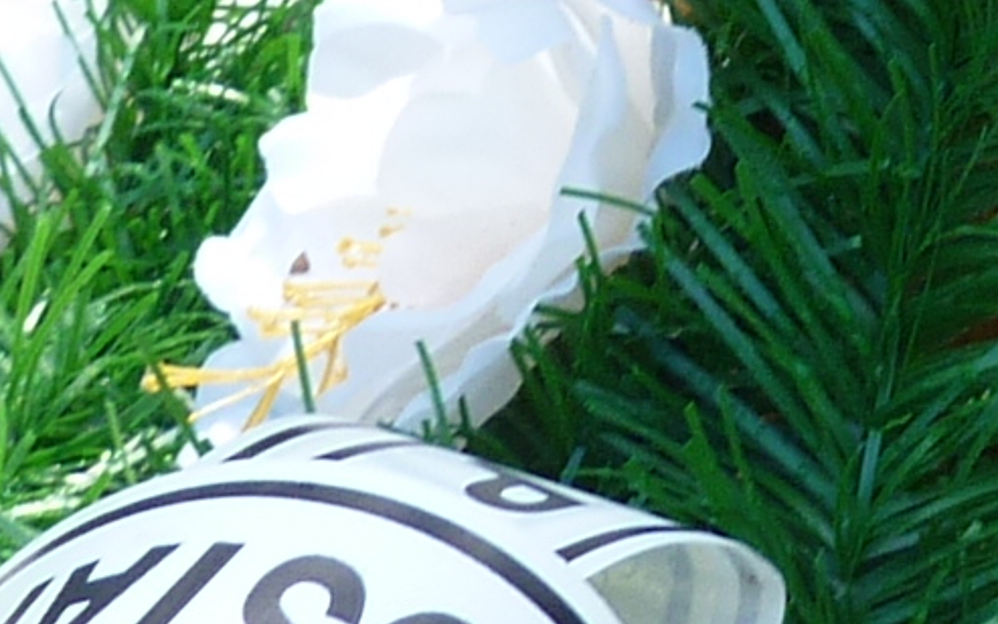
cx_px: 1032
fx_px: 4188
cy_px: -859
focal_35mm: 154
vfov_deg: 7.9
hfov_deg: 13.4
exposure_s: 1/80
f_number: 3.3
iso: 80
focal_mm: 4.1
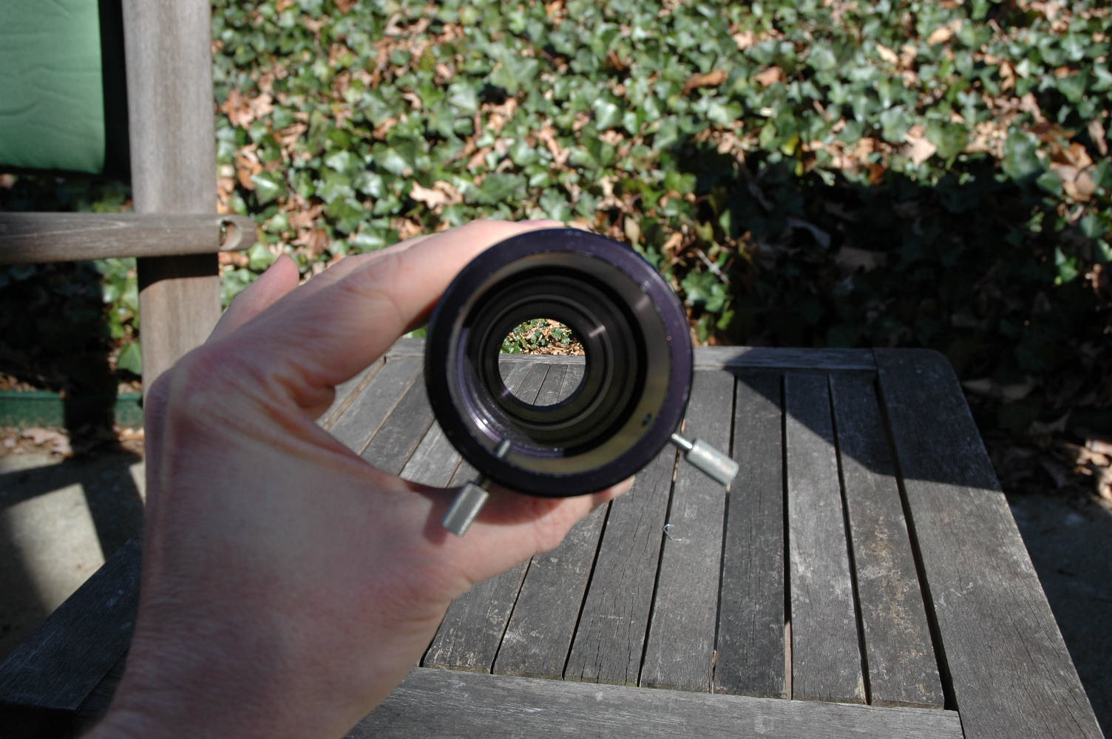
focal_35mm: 38
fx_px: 1157
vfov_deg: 35.4
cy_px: 370
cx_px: 556
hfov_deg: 51.3
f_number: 7.1
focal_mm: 25
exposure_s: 1/200
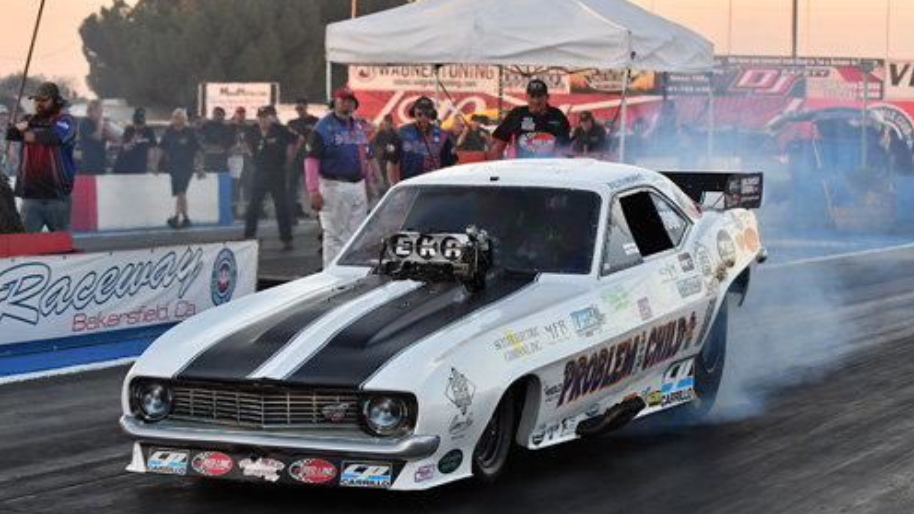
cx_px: 459
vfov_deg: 10.9
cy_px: 295
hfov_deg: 19.3
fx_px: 2690
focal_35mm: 111
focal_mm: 70
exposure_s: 1/1000
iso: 1250
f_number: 5.6
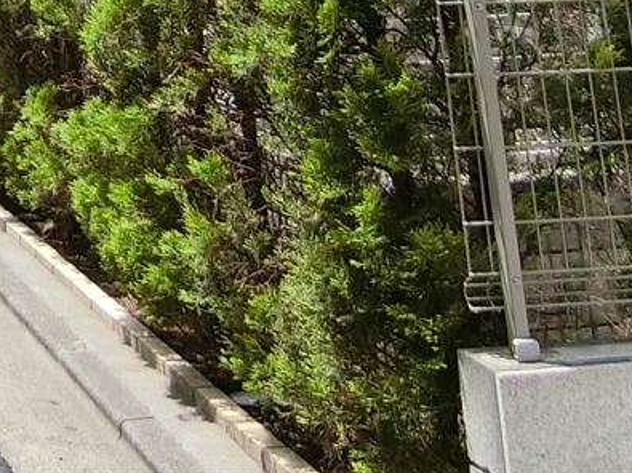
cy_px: -481
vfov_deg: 15.3
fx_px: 1405
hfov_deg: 21.5
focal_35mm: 77
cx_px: -296
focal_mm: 4.06
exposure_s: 1/800
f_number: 2.7
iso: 80
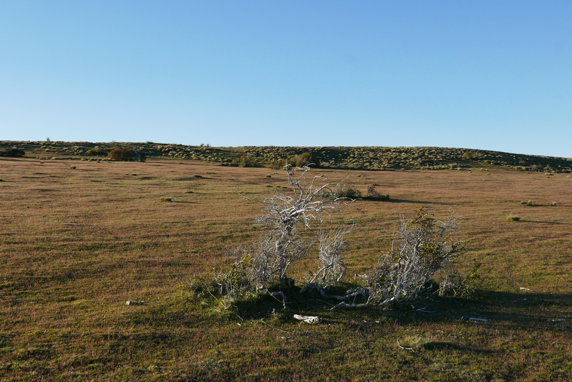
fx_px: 684
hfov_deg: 45.4
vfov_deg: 31.2
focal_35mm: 43
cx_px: 286
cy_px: 191
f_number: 5.6
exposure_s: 1/400
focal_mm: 19.3
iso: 200
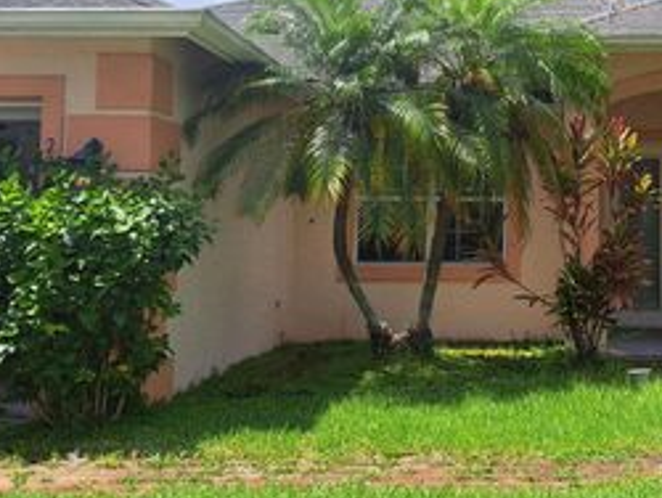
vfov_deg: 30.1
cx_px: 524
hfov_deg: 38.2
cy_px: 168
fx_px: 919
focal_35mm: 48
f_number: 1.8
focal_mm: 5.23
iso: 50
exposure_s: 1/1718
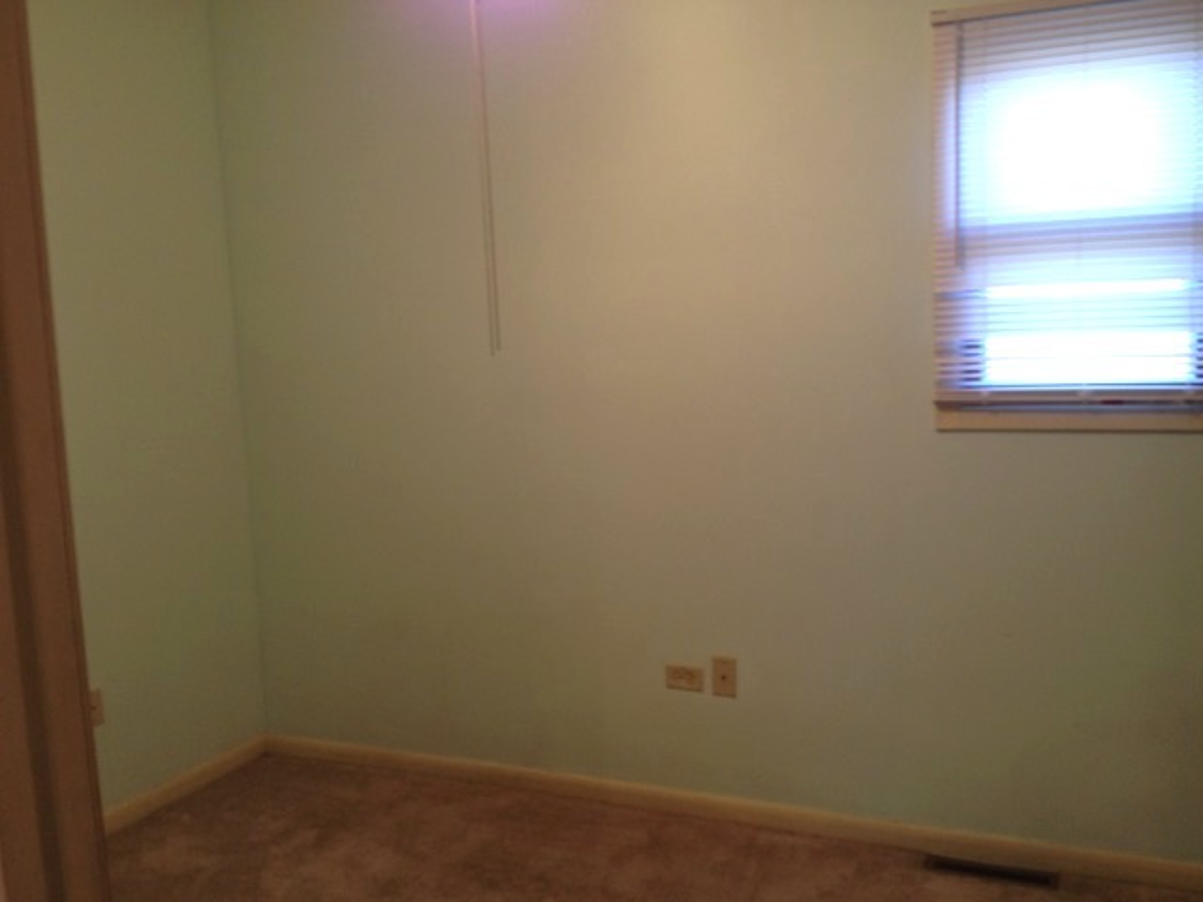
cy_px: 451
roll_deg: +1.2
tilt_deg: -9.9
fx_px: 1216
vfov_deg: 40.7
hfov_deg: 52.6
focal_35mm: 35
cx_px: 602
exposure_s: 1/20
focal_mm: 4.28
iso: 64
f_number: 2.4
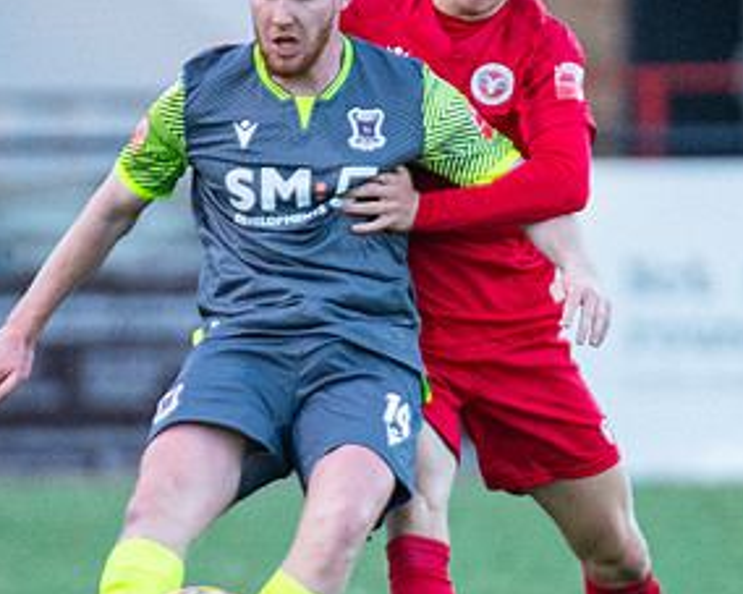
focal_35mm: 1535
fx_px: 33743
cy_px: 329
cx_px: 482
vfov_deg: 1.0
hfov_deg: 1.3
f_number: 2.8
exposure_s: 1/1600
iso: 2500
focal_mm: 300
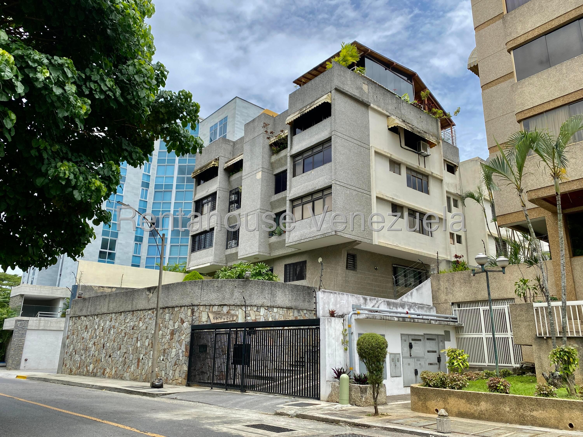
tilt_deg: +17.0
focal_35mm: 26
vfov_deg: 53.1
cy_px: 218
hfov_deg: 67.3
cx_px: 292
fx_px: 438
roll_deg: -1.7
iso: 32
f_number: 1.8
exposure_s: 1/2513
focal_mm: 4.25
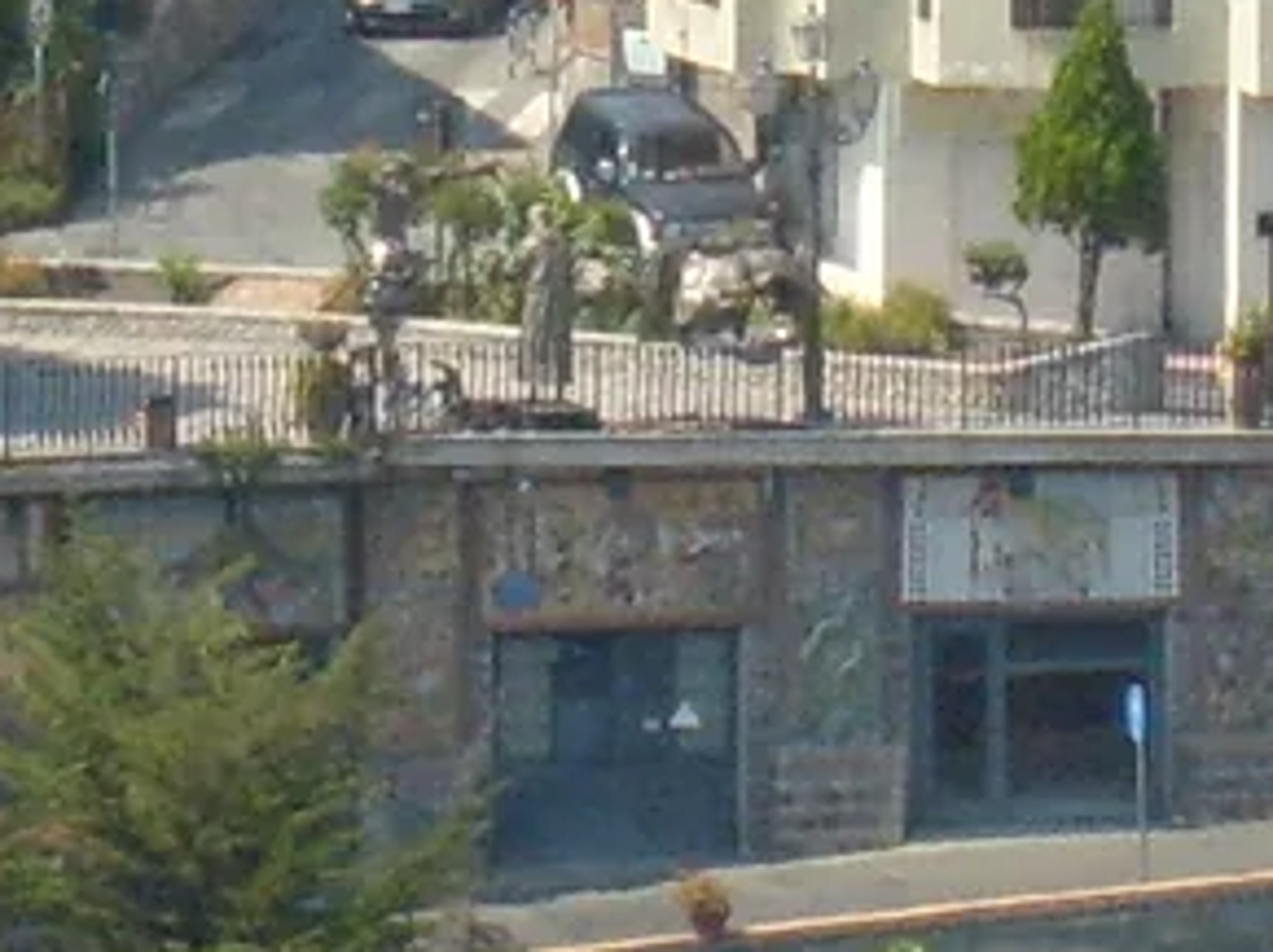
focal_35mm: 703
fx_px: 25831
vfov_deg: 2.1
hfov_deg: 2.8
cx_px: -127
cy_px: -132
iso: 80
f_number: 4.9
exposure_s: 1/500
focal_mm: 17.4
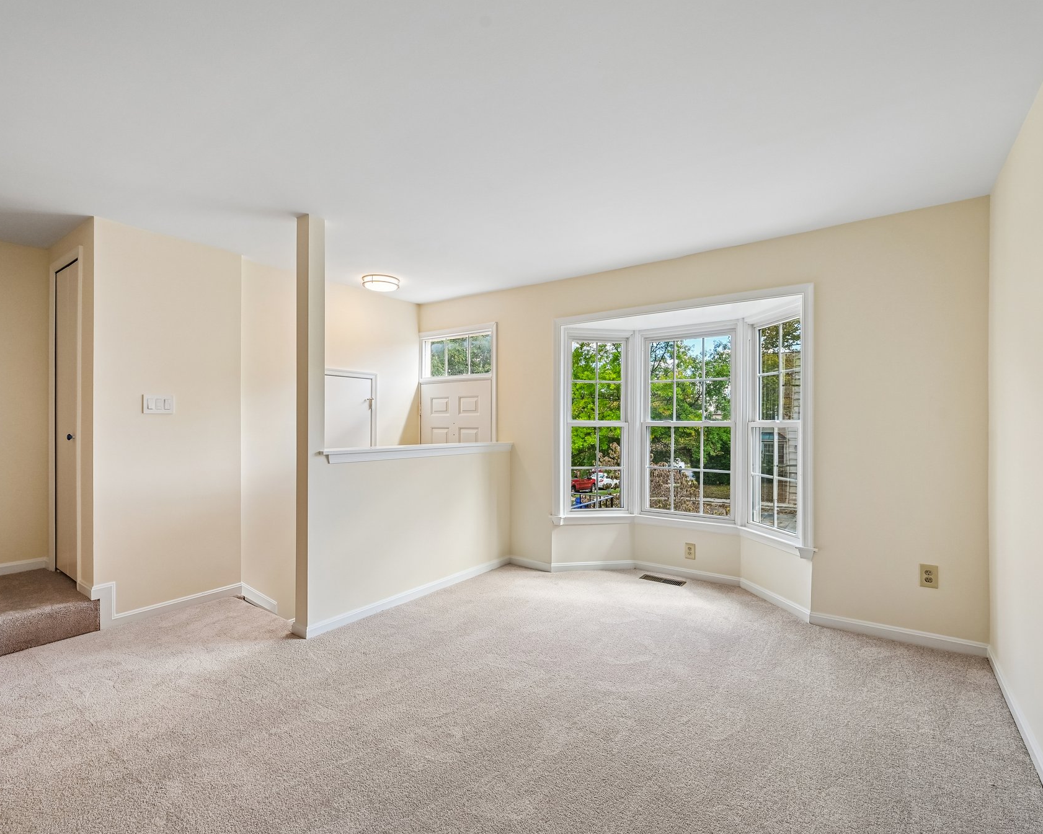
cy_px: 418
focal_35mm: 16
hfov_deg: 93.1
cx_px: 508
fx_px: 494
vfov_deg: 80.4
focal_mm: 14
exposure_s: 1/15
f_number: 8
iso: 100
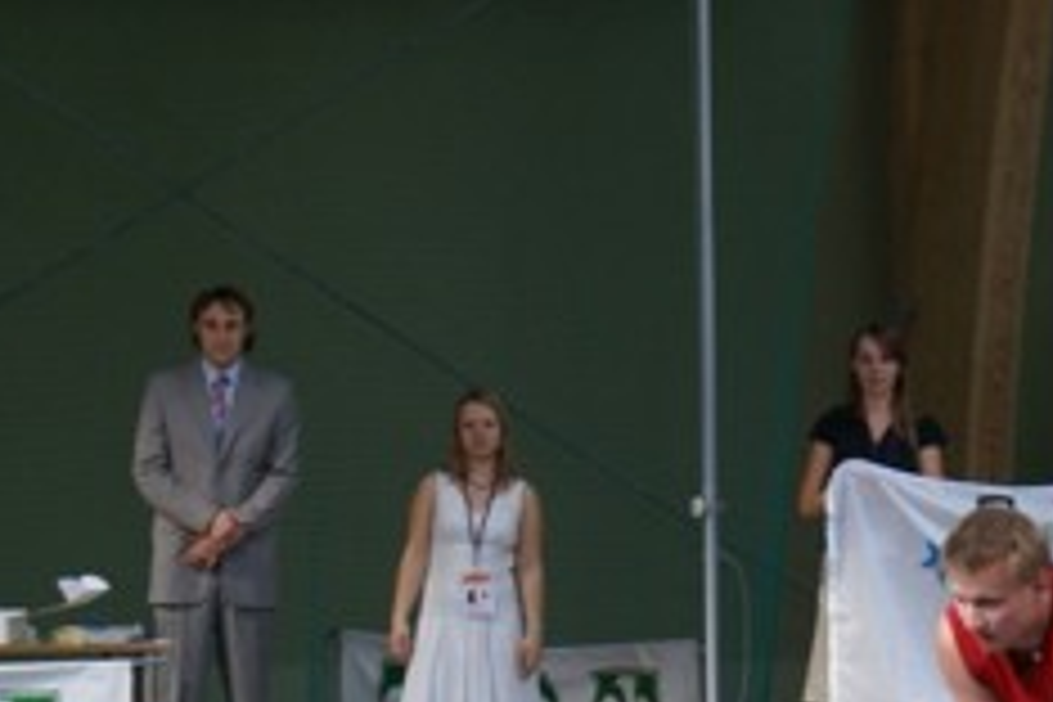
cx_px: 662
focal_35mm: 314
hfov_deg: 6.6
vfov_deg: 4.4
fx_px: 9184
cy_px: 972
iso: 200
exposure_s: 1/30
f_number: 5.6
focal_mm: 70
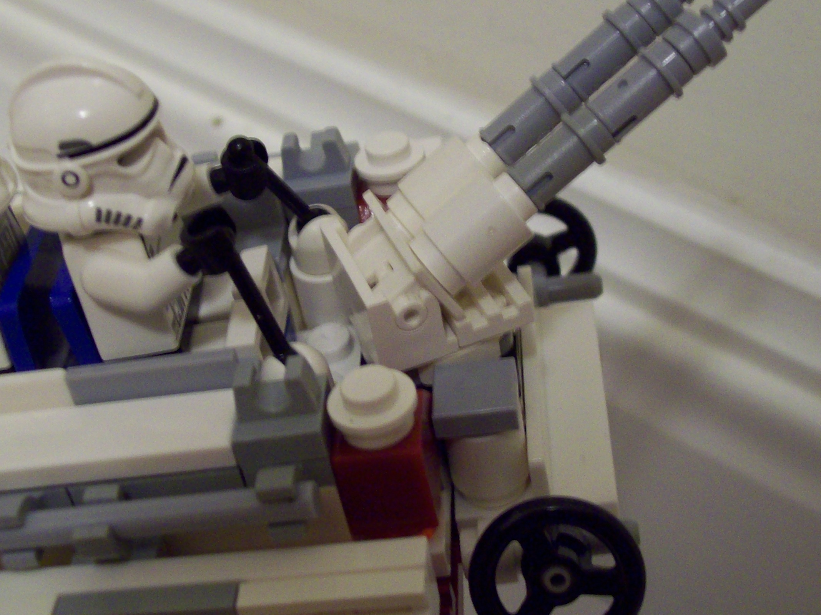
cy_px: 256
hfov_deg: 32.2
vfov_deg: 24.4
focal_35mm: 60
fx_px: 1423
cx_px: 424
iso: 200
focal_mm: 7.6
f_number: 3
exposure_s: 1/8
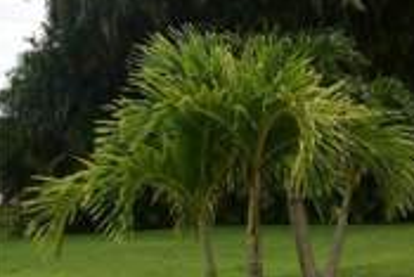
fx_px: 1231
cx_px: 561
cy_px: 282
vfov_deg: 12.7
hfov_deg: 17.7
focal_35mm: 107
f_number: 10
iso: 125
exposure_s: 1/200
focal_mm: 26
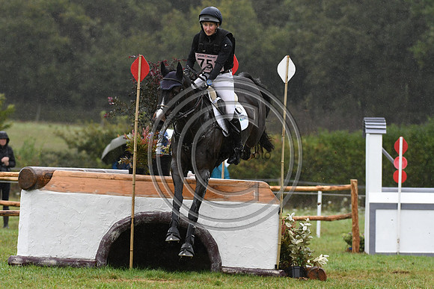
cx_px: 217
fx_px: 3617
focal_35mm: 300
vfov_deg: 4.6
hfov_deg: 6.9
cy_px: 144
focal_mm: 200
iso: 1600
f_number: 4.5
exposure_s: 1/1250
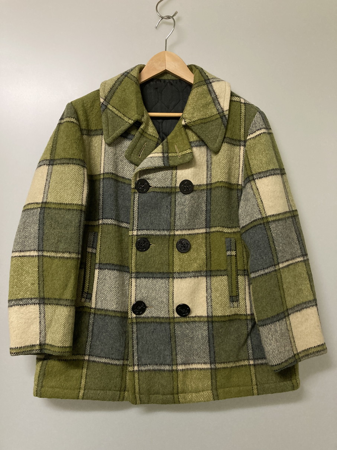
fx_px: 364
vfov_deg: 63.5
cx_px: 168
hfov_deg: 49.7
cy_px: 225
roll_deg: -1.5
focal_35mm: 28
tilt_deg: -15.9
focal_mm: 3.99
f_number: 1.8
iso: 160
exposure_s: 1/50
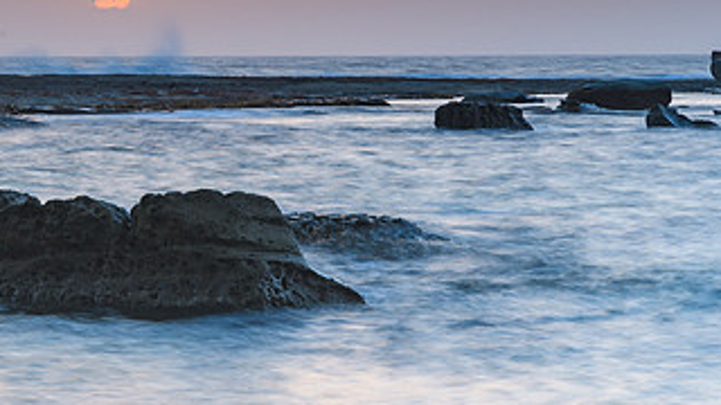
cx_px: 129
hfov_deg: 11.4
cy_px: 125
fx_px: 3594
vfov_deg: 6.5
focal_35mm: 188
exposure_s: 2
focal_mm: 60
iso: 50
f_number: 8
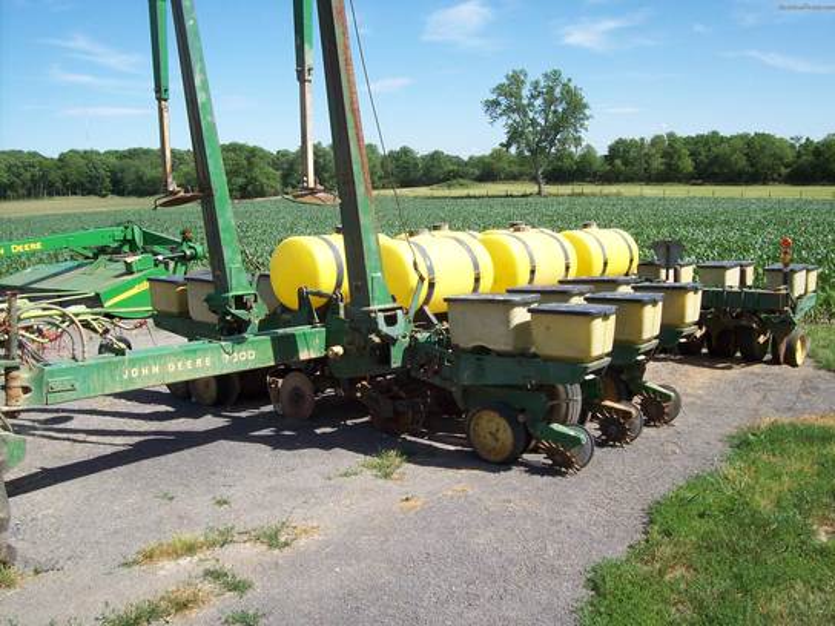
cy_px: 313
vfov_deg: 39.7
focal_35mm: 36
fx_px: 868
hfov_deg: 51.4
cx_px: 418
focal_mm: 6
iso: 80
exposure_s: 1/369
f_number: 4.8
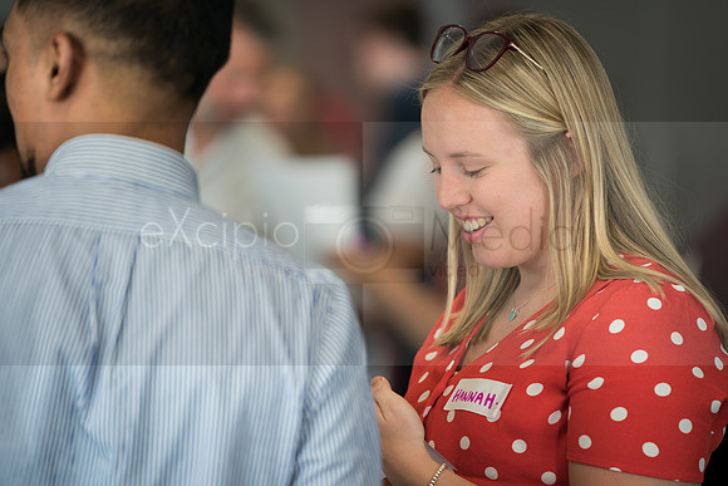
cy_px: 243
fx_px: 4045
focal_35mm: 200
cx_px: 364
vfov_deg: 6.9
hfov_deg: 10.3
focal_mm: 200
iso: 250
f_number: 2.8
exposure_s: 1/125
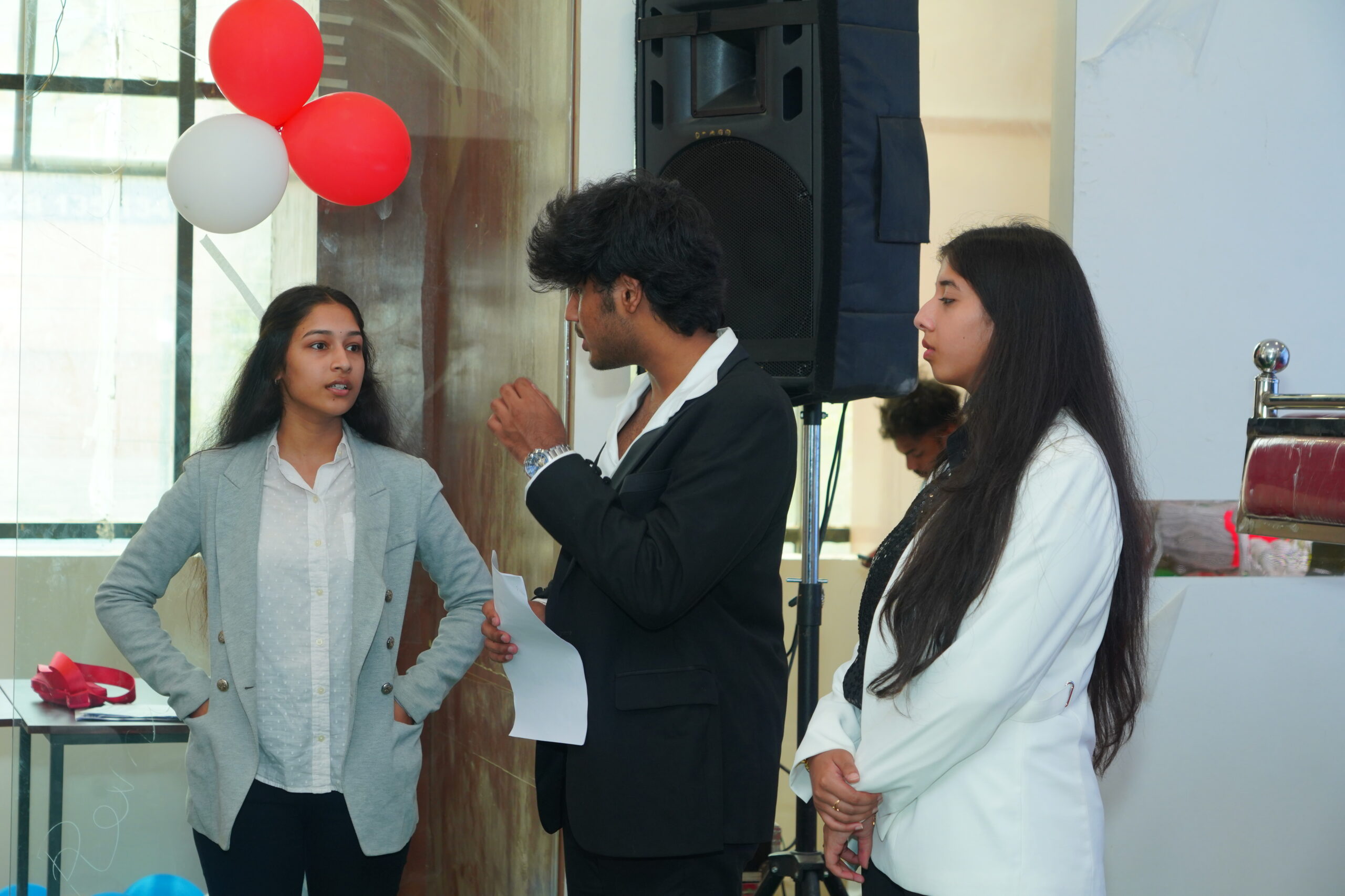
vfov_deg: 19.2
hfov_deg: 28.5
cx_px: 672
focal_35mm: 71
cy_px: 448
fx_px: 2653
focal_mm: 71
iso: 1250
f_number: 5.6
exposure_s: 1/200
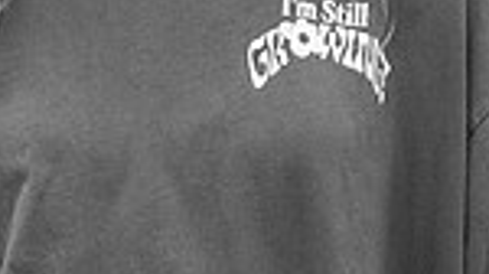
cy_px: 103
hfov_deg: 3.9
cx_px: 104
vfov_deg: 2.2
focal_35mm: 551
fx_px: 7137
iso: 800
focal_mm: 121
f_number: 2.8
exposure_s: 1/160
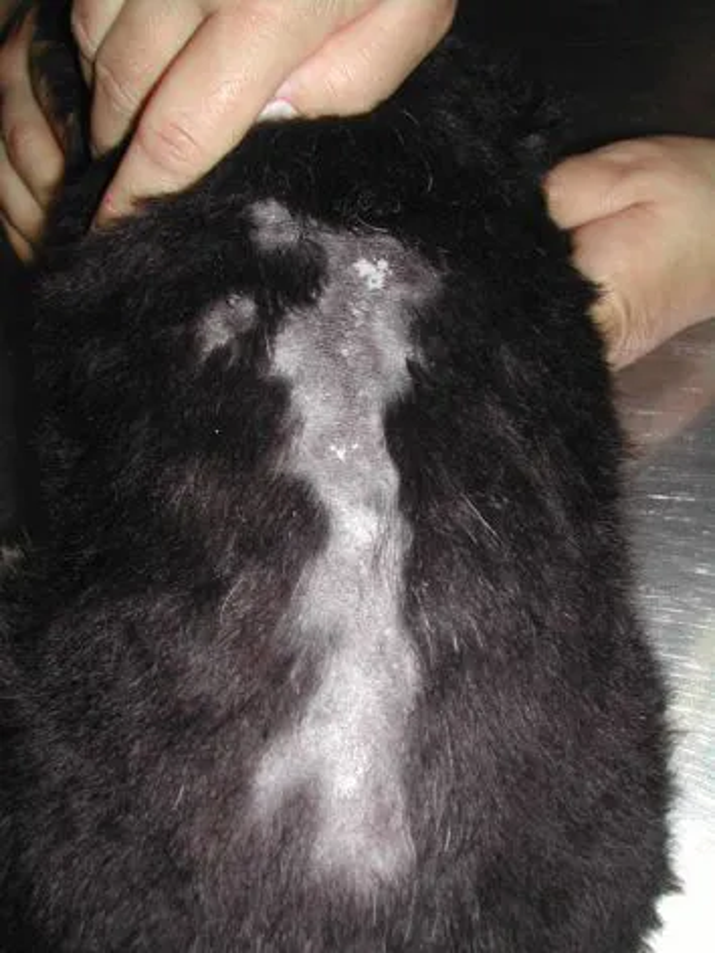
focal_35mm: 38
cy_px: 476
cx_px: 358
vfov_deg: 49.0
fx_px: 1047
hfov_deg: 37.7
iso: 100
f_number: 7.6
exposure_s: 1/60
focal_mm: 8
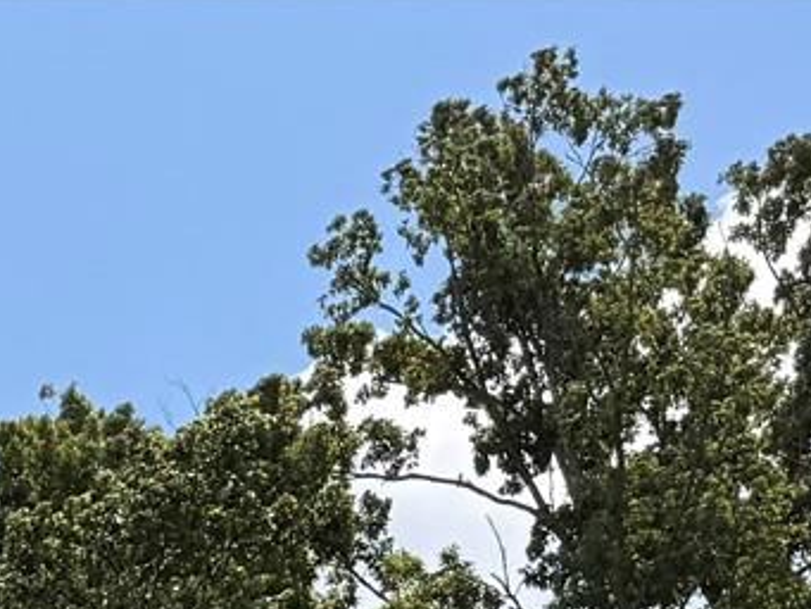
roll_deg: +1.1
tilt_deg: +7.0
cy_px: 1820
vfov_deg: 8.6
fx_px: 3375
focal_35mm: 144
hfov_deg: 12.7
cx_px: -540
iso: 80
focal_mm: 6.76
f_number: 1.78
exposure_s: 1/6711
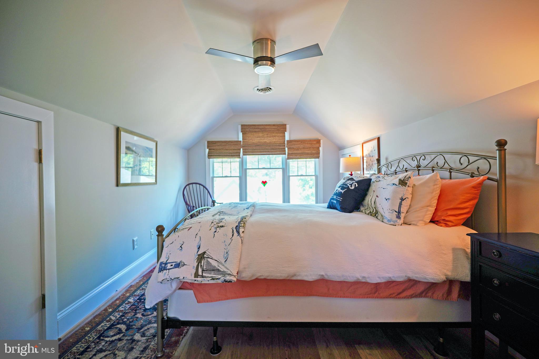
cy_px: 180
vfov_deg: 77.3
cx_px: 270
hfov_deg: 100.4
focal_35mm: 15
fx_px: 225
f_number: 2.8
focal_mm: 10
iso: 100
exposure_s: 1/30
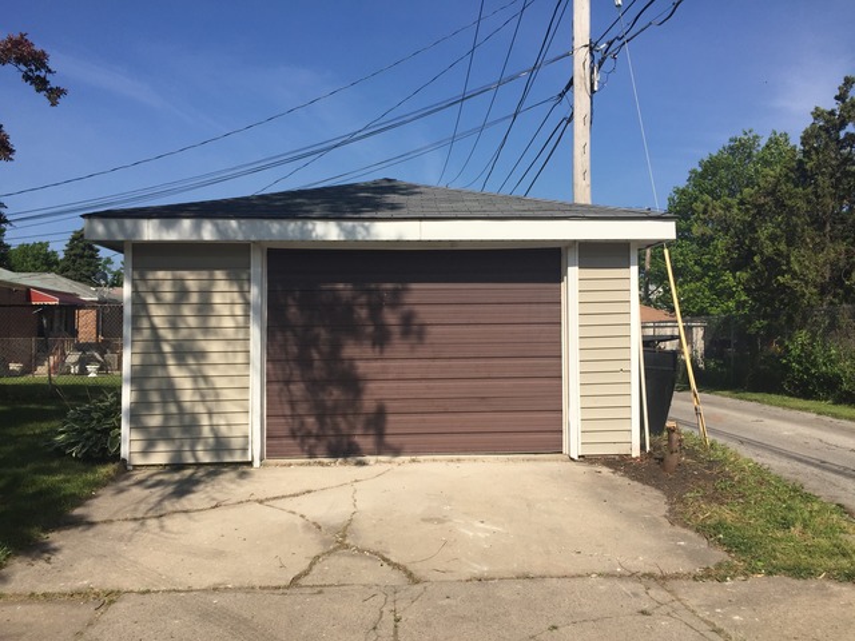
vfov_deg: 48.2
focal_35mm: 29
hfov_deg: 61.7
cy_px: 320
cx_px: 428
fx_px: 716
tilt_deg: +0.7
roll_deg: -1.2
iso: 32
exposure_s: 1/2825
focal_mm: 4.15
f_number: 2.2
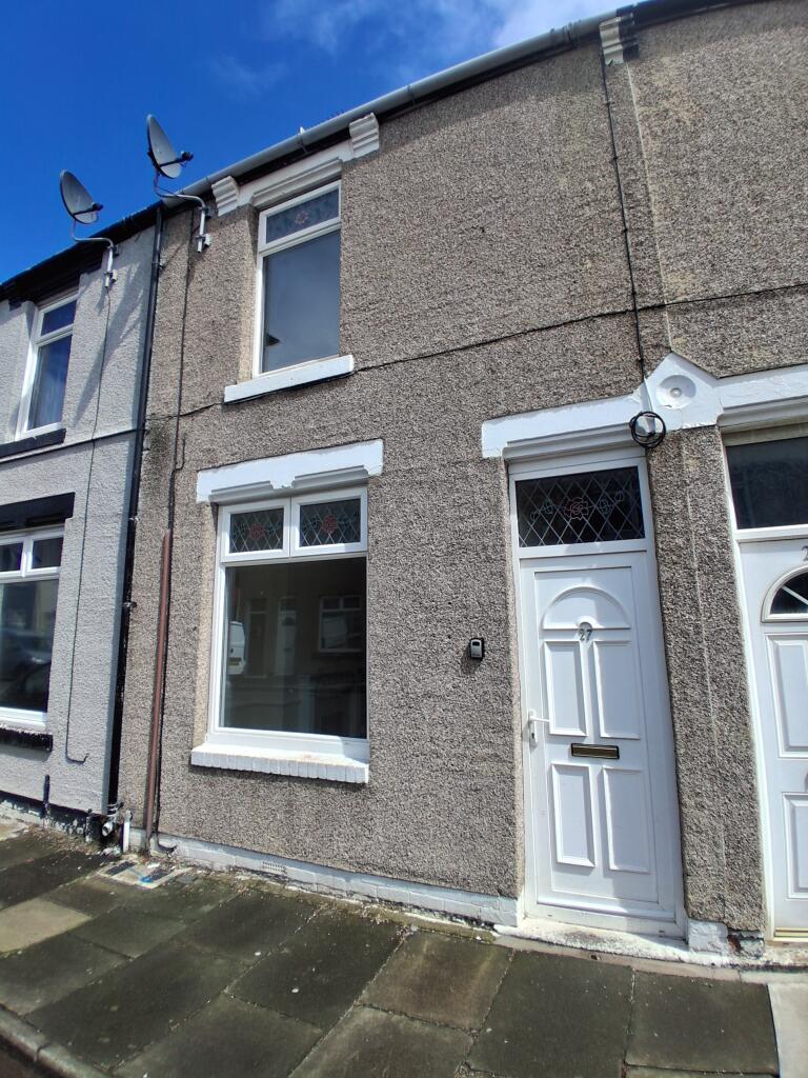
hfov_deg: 74.7
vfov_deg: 91.0
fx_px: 529
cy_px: 539
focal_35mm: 17
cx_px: 404
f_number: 2.2
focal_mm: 1.4
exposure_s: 1/1256
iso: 50
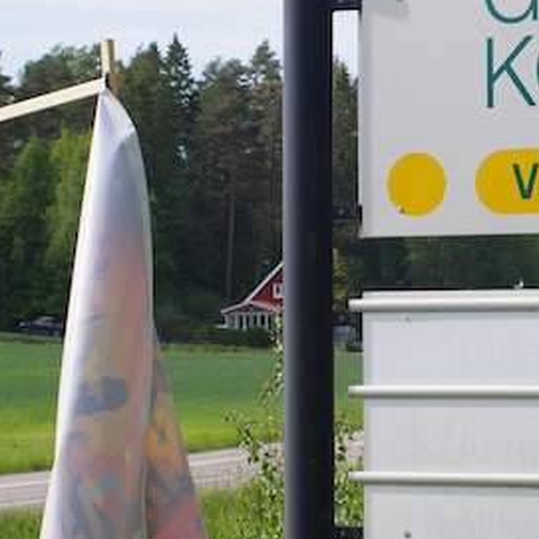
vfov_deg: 13.2
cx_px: 523
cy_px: 202
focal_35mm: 132
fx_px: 2325
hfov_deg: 13.1
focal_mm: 35
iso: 400
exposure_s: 1/640
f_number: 8
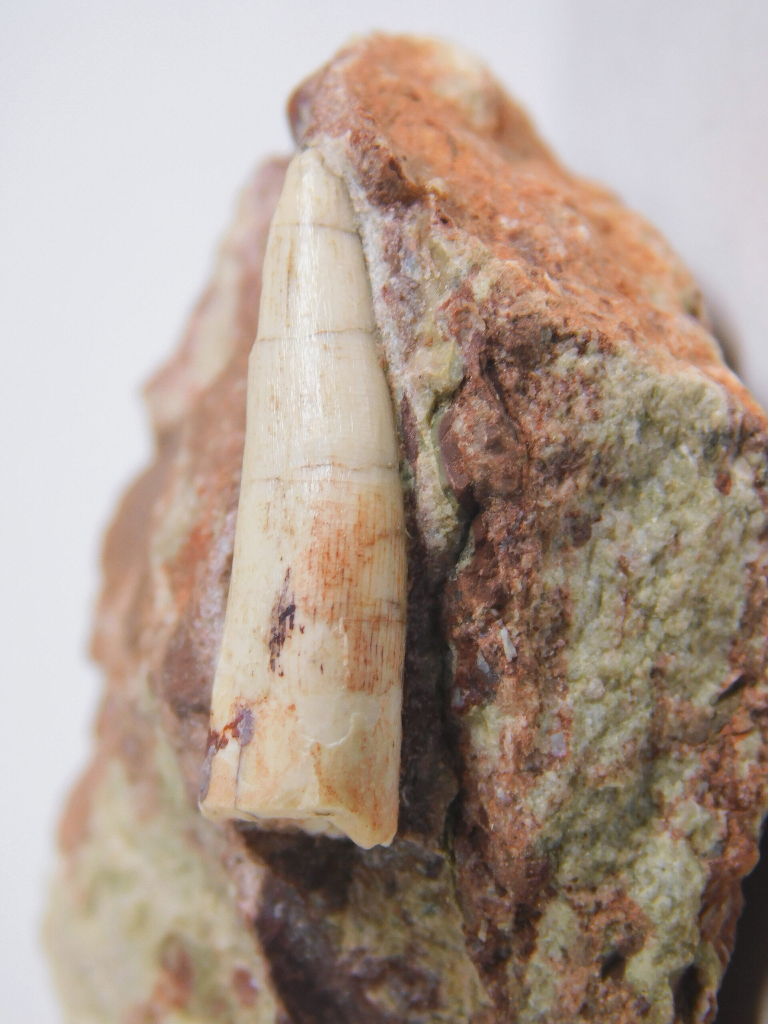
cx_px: 384
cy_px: 512
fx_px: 5029
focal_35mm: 170
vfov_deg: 11.6
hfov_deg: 8.7
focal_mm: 30.1
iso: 125
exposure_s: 1/125
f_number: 5.3
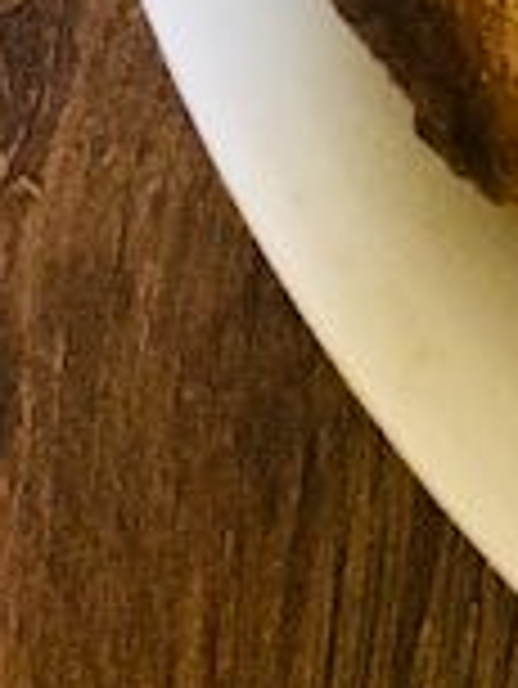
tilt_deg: -61.5
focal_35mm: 227
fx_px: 4523
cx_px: 2248
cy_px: -827
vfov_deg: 8.2
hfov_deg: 5.5
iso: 200
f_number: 2.2
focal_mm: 4.15
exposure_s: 1/17
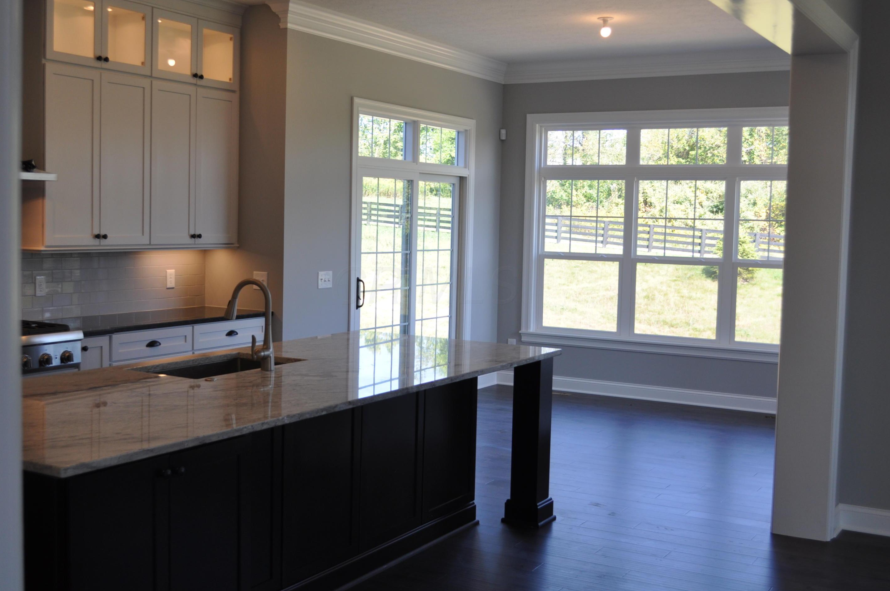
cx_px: 426
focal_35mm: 41
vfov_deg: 32.5
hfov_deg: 47.4
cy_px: 285
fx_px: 1012
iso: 320
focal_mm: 26
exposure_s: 1/125
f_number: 5.6
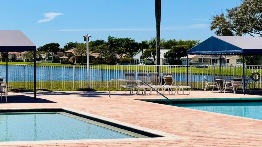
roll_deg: -0.4
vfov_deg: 17.9
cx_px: -21
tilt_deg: +2.7
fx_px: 465
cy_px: 37
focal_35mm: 67
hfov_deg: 28.7
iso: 80
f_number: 1.78
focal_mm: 6.76
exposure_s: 1/10417
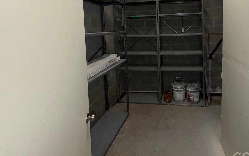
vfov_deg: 54.4
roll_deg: +1.0
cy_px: 38
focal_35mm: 21
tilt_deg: -4.0
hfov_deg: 80.2
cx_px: 160
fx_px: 143
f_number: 2.2
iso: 125
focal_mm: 2.22
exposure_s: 1/60
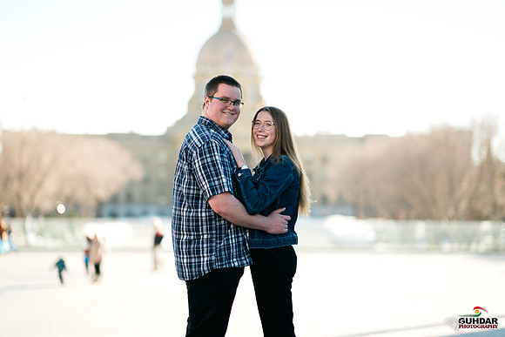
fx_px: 1193
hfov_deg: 23.9
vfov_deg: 16.1
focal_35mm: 85
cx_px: 252
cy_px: 168
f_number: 1.4
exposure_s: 1/1600
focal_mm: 85
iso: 100
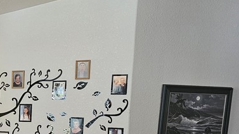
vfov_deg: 16.9
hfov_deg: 28.2
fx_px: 431
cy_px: 162
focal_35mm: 68
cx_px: -23
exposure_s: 1/40
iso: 500
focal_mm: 6.3
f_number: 1.7
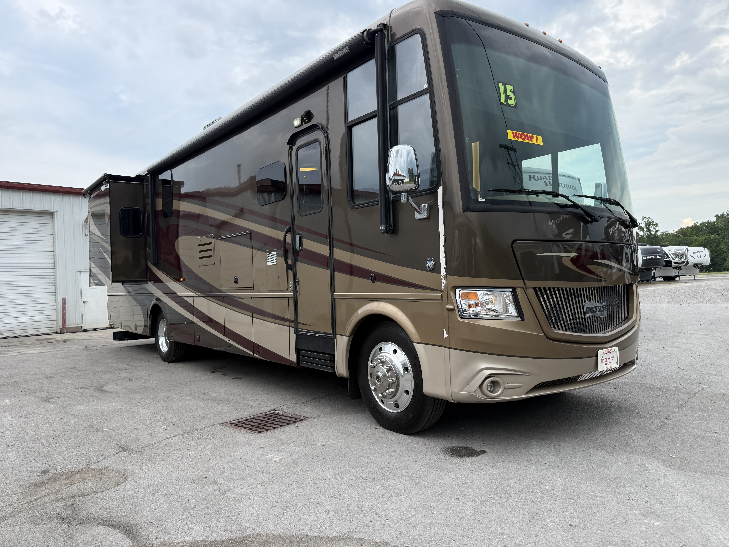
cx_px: 364
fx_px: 505
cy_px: 274
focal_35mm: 24
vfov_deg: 56.8
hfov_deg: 71.6
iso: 100
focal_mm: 6.76
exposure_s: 1/1192
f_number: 1.78
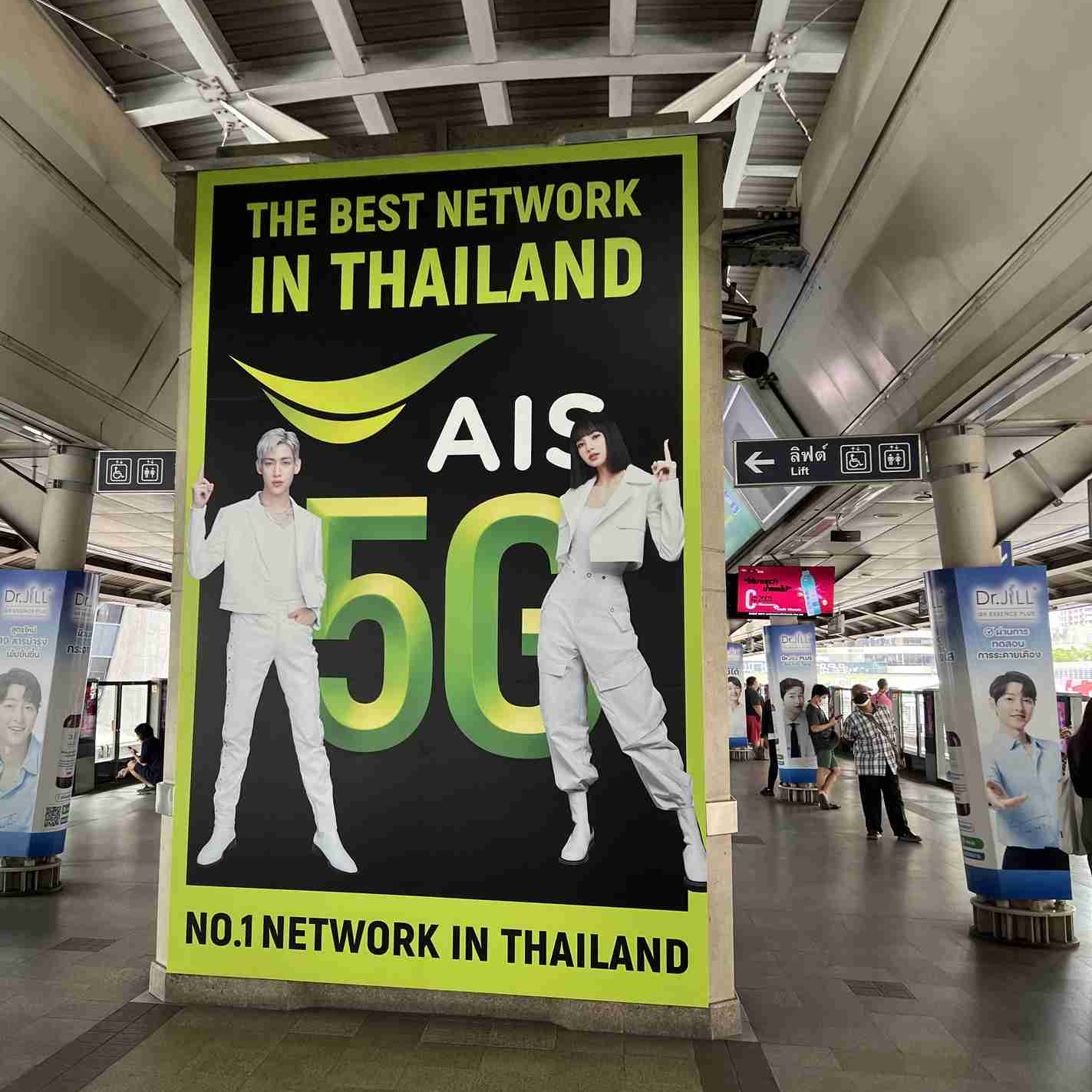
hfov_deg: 52.0
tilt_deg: +6.2
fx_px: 1106
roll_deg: -0.7
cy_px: 549
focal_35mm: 31
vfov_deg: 52.5
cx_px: 417
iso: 64
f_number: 1.5
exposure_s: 1/100
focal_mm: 5.7
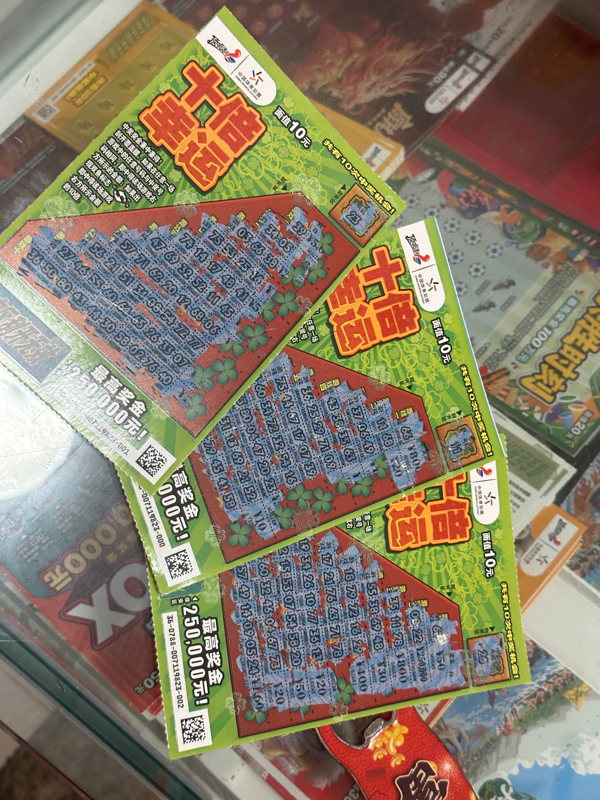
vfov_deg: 39.7
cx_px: 300
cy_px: 400
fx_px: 1109
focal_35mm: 48
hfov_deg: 30.3
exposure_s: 1/50
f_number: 1.78
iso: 125
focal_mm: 6.86
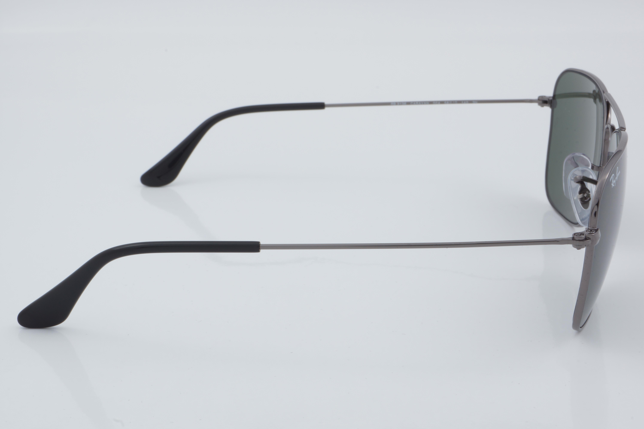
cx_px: 322
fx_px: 1342
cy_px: 214
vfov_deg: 18.2
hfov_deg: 27.0
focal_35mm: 75
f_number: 32
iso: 100
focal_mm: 50
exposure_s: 1/4
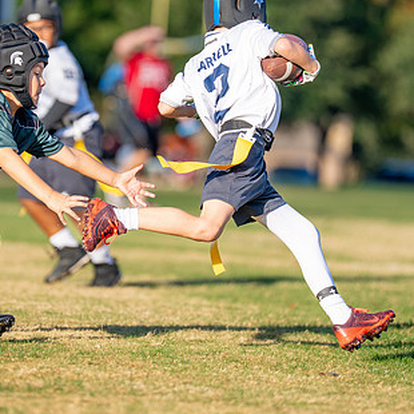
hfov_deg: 4.7
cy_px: 157
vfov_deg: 4.7
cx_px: 114
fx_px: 4993
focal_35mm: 369
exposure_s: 1/2500
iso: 200
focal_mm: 200
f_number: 2.8
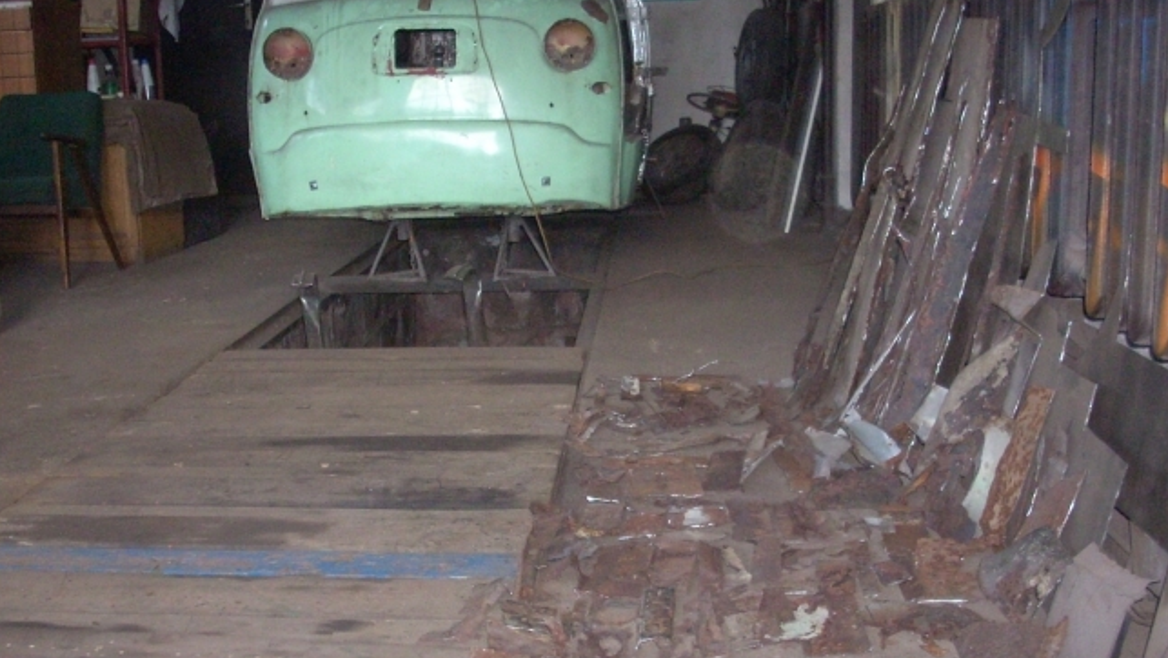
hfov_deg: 43.7
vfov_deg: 25.4
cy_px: 390
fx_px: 1456
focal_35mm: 47
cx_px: 578
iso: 400
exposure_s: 1/60
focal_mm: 6.2
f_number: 2.8
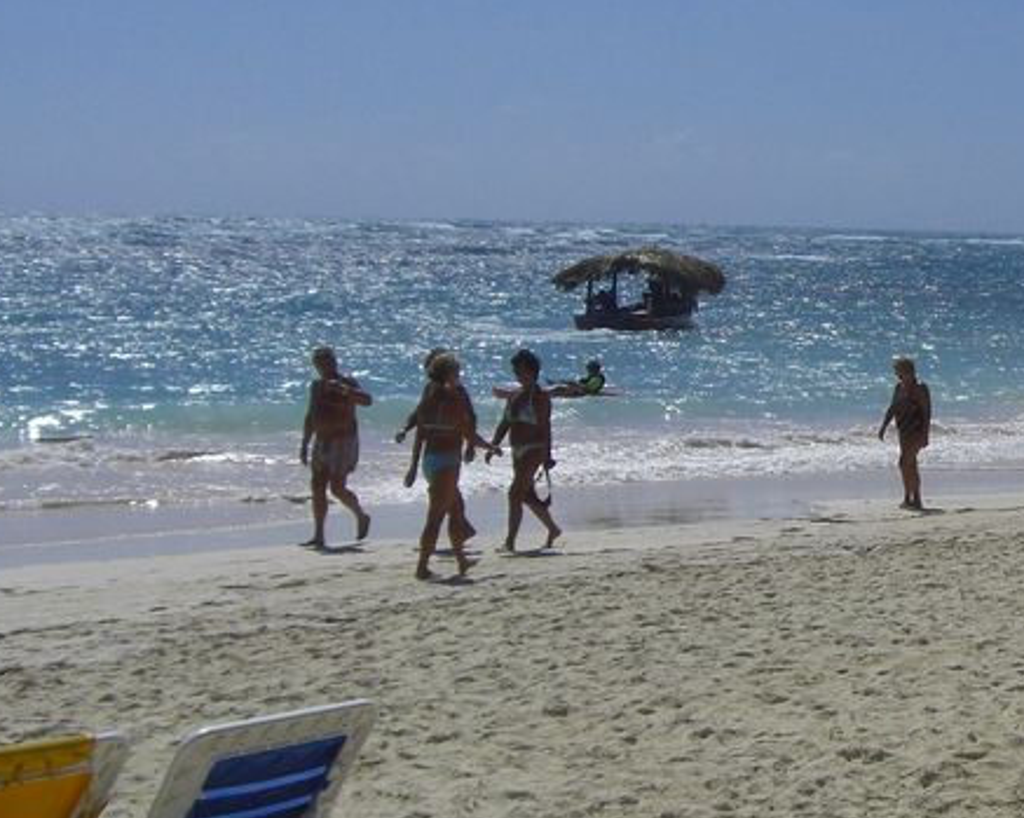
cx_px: 1092
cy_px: 368
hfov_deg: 21.0
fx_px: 2635
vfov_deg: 17.6
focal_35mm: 87
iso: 64
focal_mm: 6.2
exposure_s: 1/640
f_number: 8
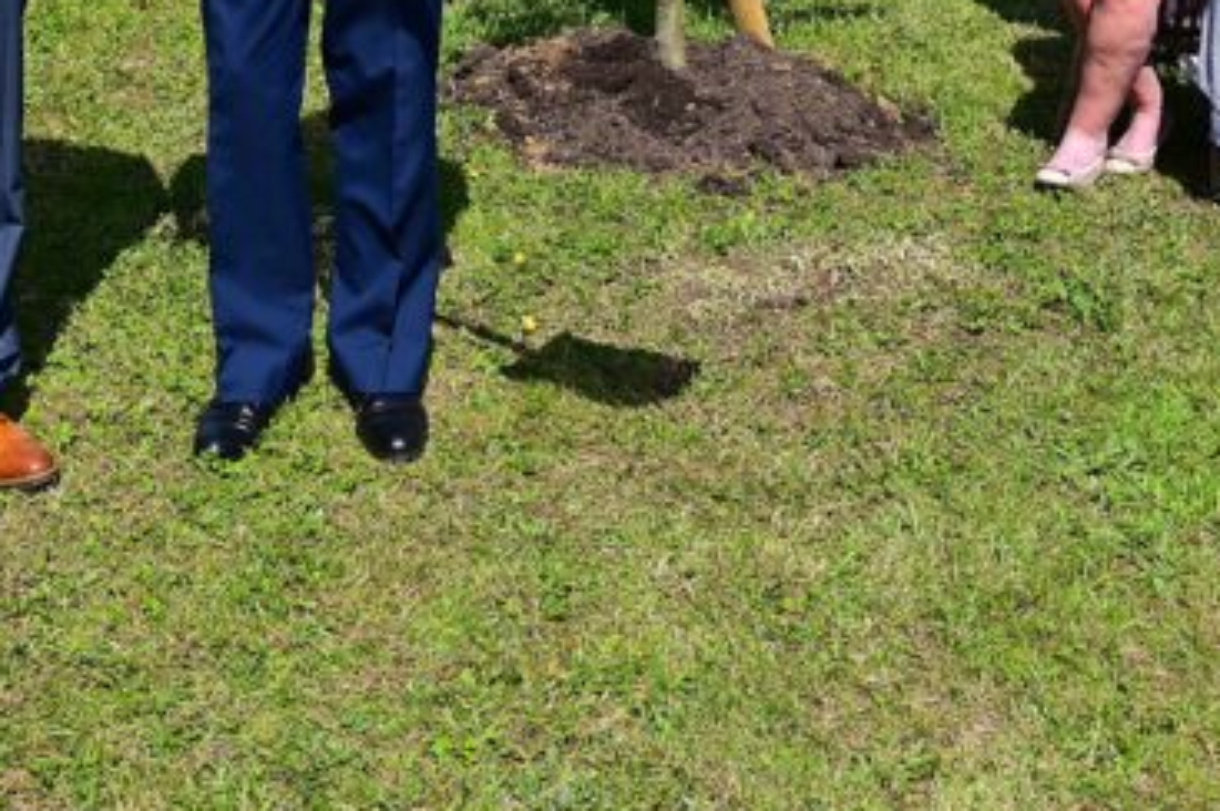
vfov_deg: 19.2
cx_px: 632
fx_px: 2268
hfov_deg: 30.1
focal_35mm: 67
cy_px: -131
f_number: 11
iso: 200
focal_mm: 24
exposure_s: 1/400
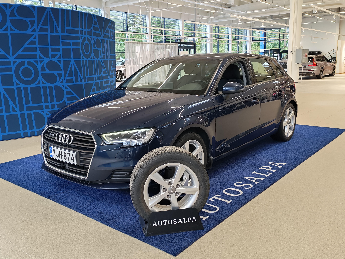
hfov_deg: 54.0
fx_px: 339
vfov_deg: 41.8
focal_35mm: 34
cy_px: 130
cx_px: 172
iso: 267
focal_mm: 6.12
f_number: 1.9
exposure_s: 1/100
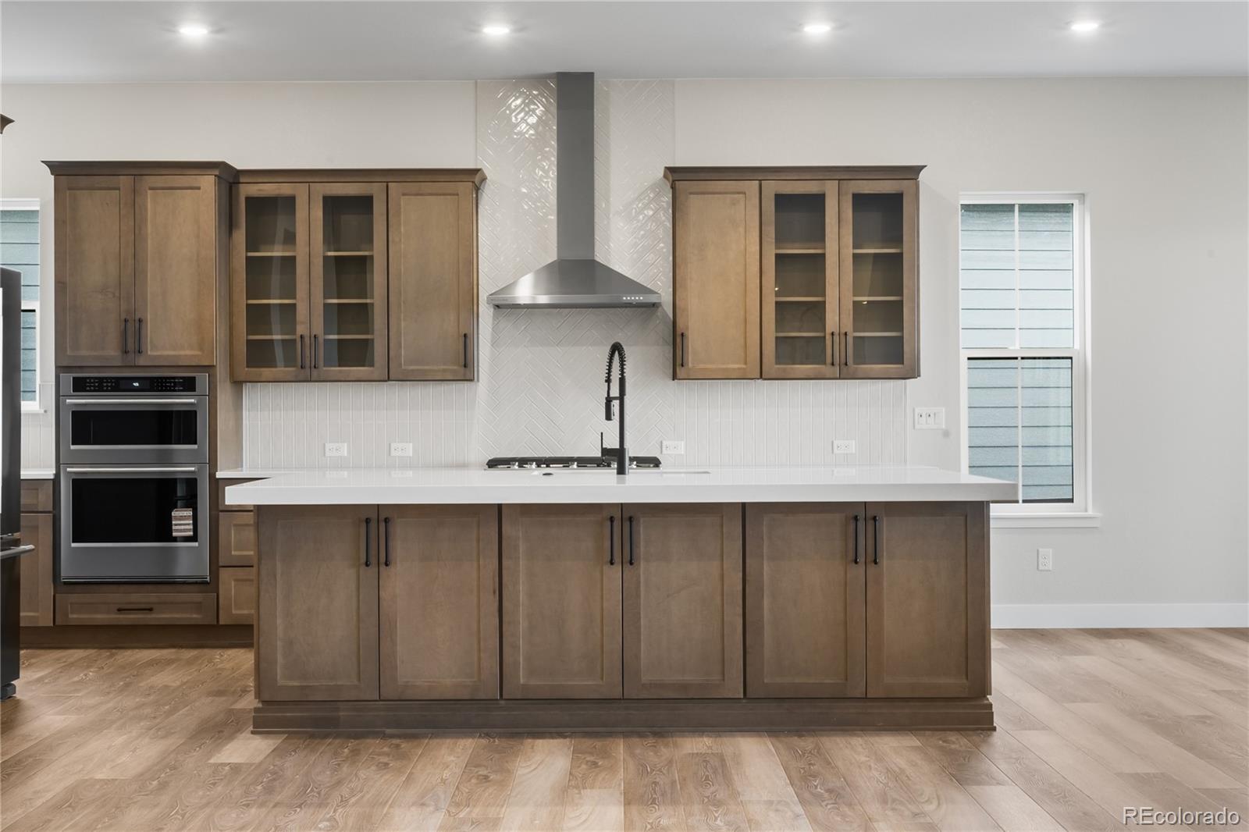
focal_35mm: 44
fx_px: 1526
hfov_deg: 44.5
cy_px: 416
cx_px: 624
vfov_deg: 30.5
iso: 500
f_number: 18
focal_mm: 29.5
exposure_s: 1
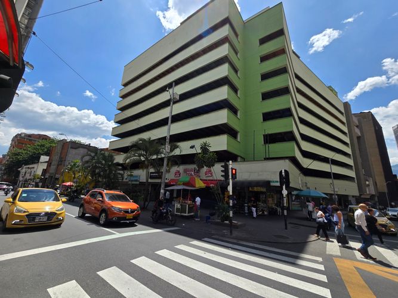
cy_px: 149
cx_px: 199
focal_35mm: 13
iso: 50
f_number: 2.2
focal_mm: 2.2
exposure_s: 1/2327
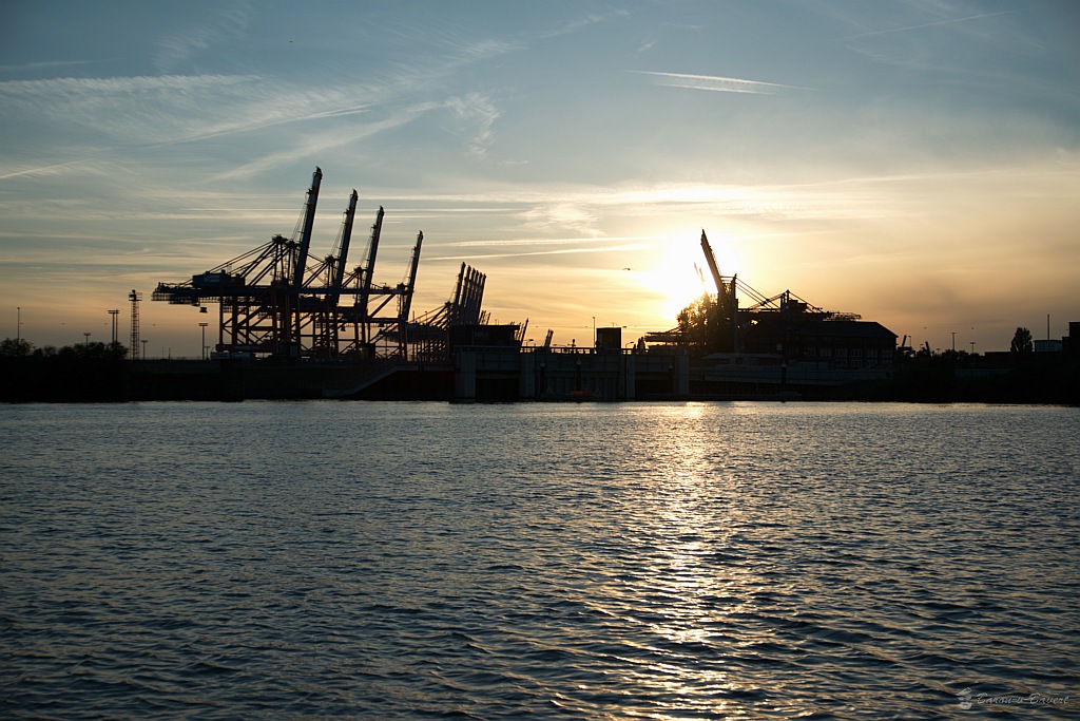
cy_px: 360
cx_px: 540
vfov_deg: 28.1
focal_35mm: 48
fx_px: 1440
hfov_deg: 41.1
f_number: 3.2
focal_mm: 32
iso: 100
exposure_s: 1/2500
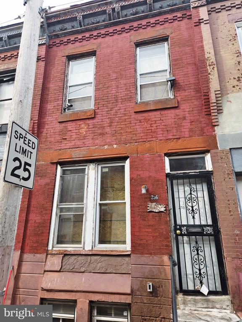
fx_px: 214
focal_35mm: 23
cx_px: 121
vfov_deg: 73.9
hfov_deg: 58.9
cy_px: 161
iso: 25
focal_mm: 5.4
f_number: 1.8
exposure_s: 1/909
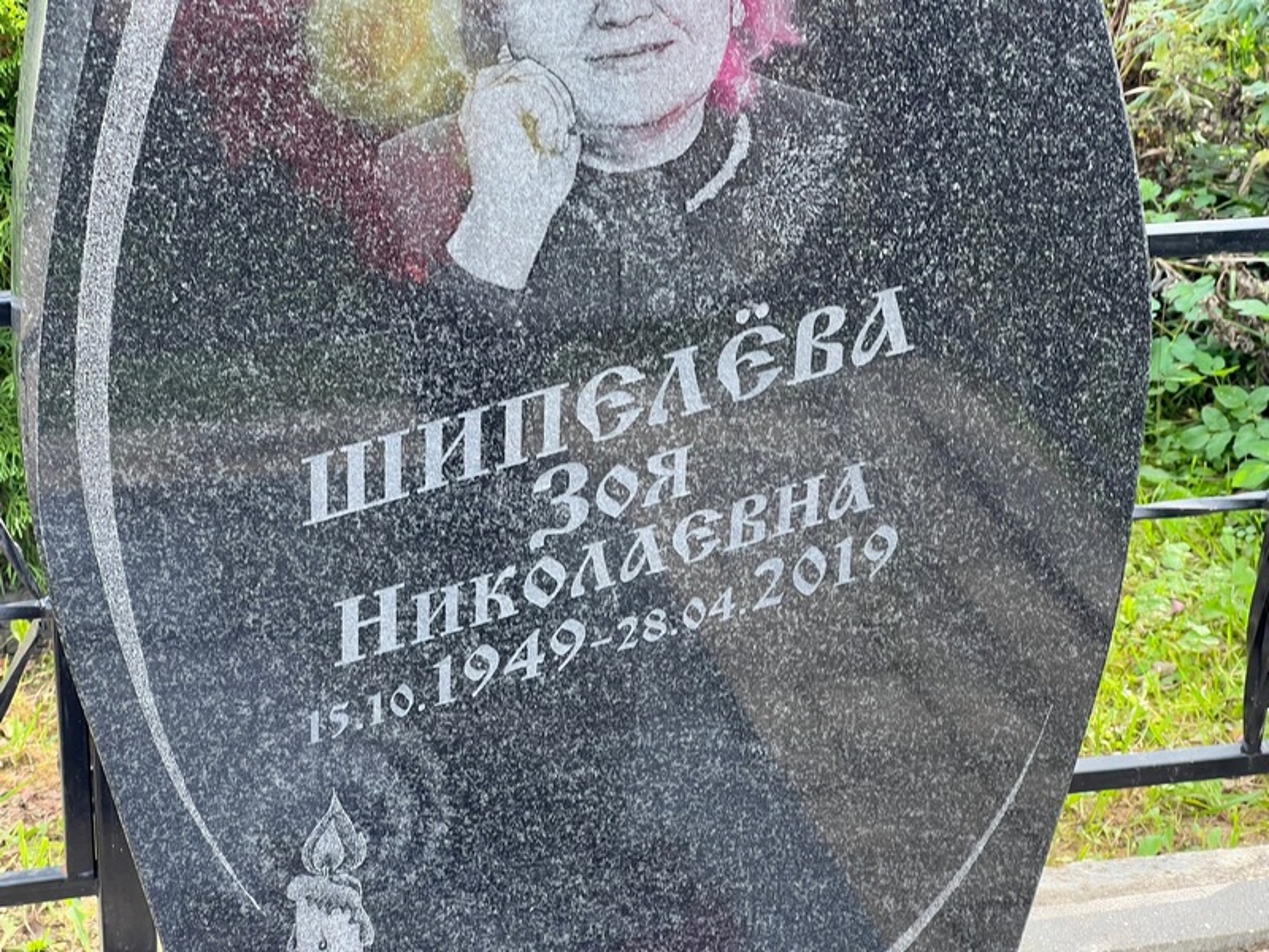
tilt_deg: -25.3
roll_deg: -1.8
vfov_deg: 19.1
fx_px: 2823
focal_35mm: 77
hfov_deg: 25.3
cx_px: 634
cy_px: 476
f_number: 2.8
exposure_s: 1/99
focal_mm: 9
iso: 50
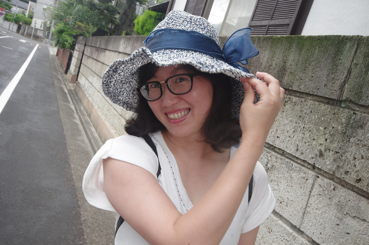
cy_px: 122
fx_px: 307
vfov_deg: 43.5
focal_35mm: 30
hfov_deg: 62.0
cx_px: 184
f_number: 10
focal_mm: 20
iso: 200
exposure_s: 1/15
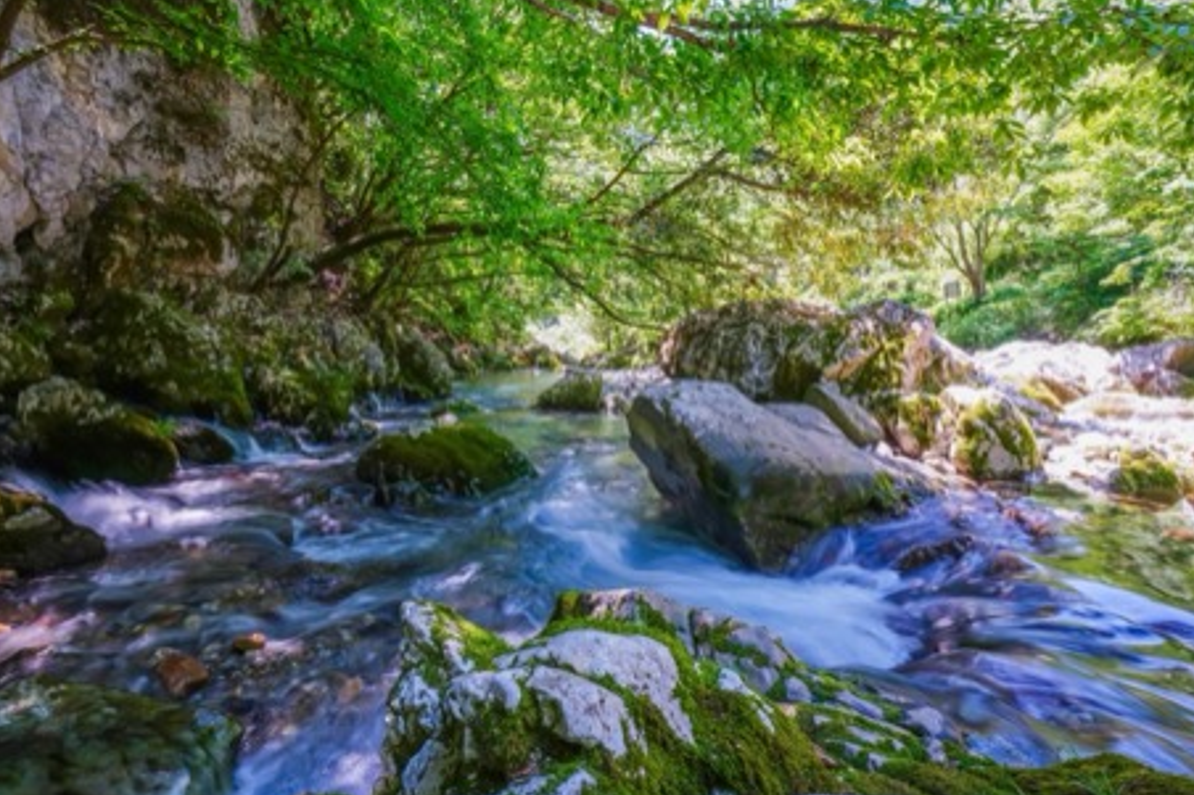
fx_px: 564
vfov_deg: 70.4
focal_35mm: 17
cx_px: 571
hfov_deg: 93.2
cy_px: 394
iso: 160
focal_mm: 16
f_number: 18
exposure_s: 1/5
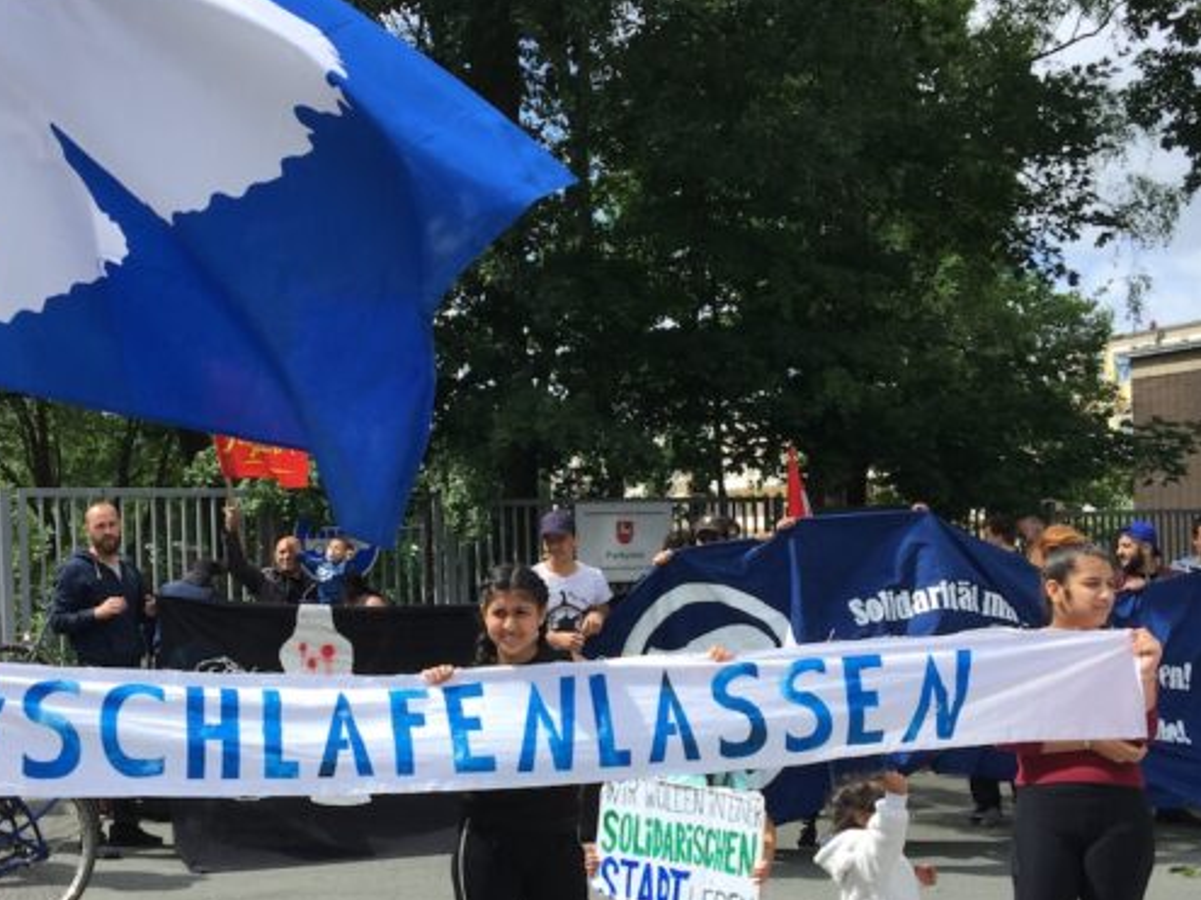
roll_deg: +1.3
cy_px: 604
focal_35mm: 45
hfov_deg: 42.0
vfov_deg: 31.9
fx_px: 1561
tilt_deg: -1.3
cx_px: 512
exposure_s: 1/1130
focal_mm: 4.15
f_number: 2.2
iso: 32
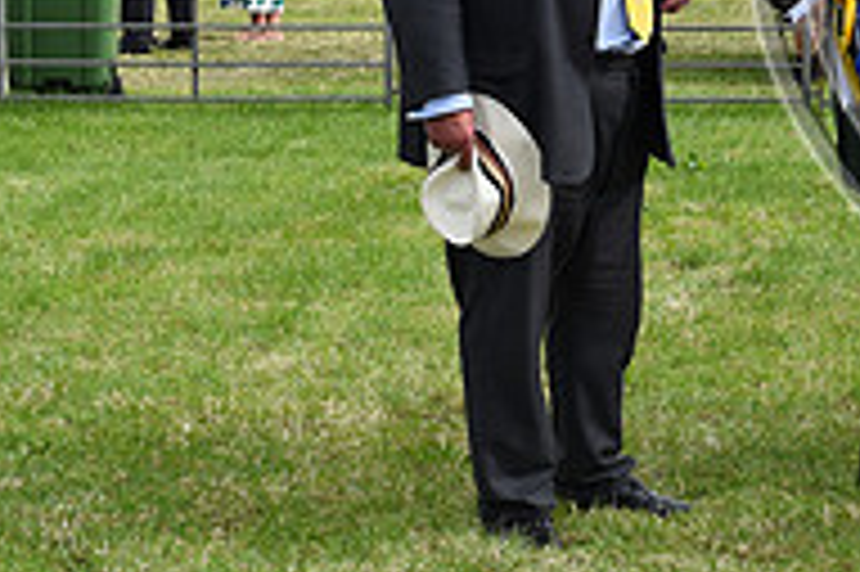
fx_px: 3628
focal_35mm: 152
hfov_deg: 13.0
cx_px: 1157
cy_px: -153
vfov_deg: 8.9
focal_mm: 50
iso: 900
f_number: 10
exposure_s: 1/1250
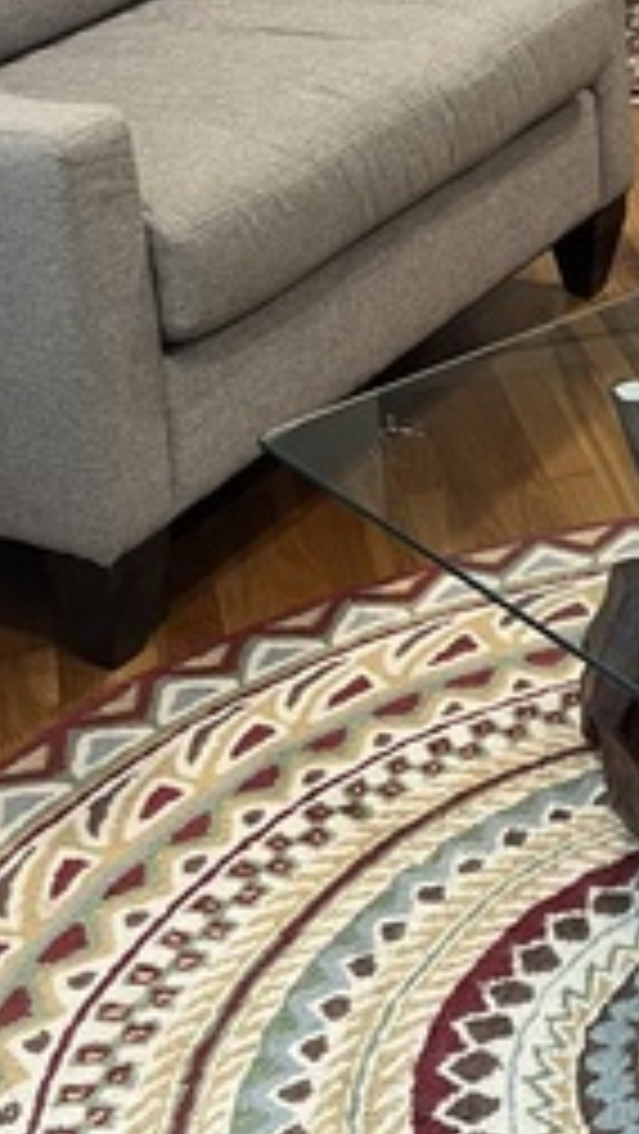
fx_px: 2256
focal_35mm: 75
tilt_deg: -17.1
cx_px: 904
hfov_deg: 15.1
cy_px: -43
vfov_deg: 26.5
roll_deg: +2.1
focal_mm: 5.1
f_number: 1.6
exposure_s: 1/60
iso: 200
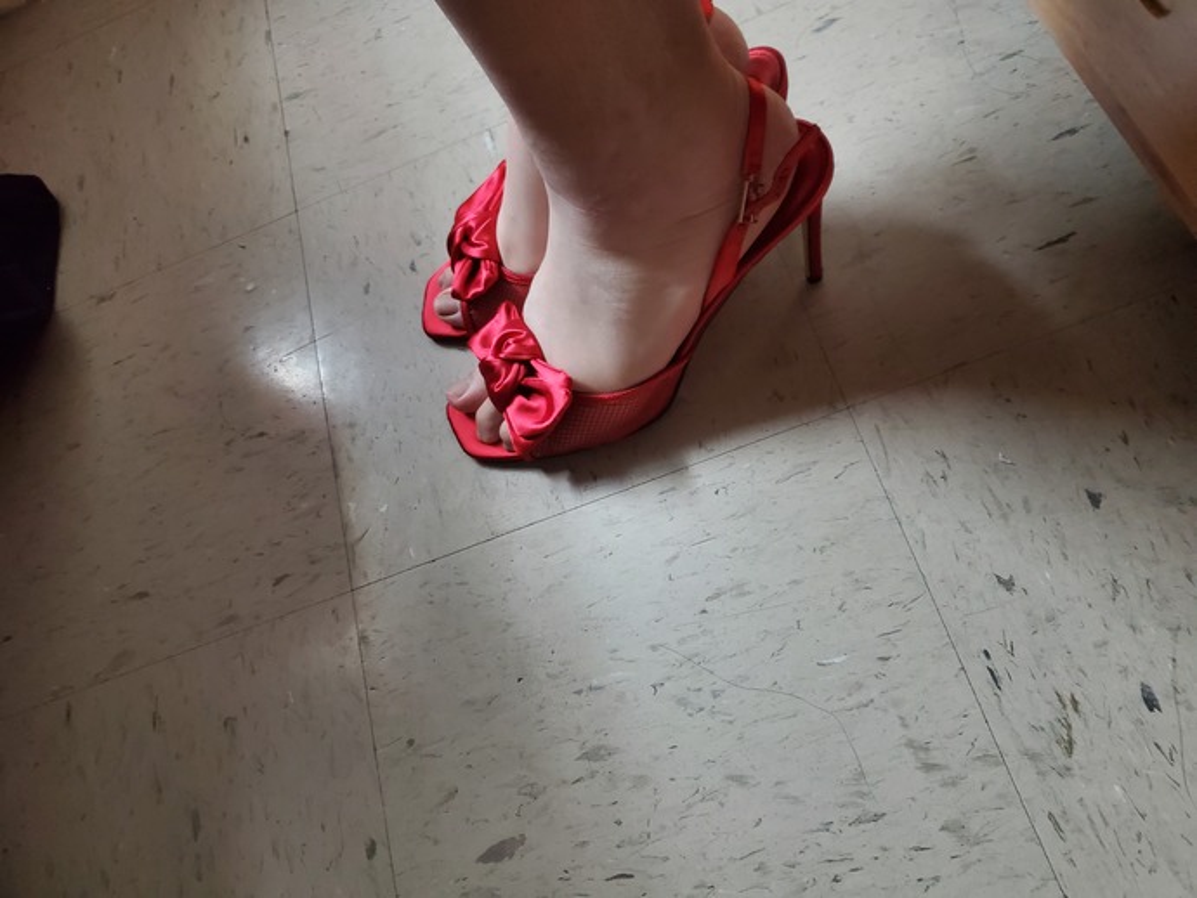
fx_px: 899
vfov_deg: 53.1
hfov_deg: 67.3
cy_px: 449
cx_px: 598
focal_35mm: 26
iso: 640
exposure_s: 1/24
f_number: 1.5
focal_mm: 4.3
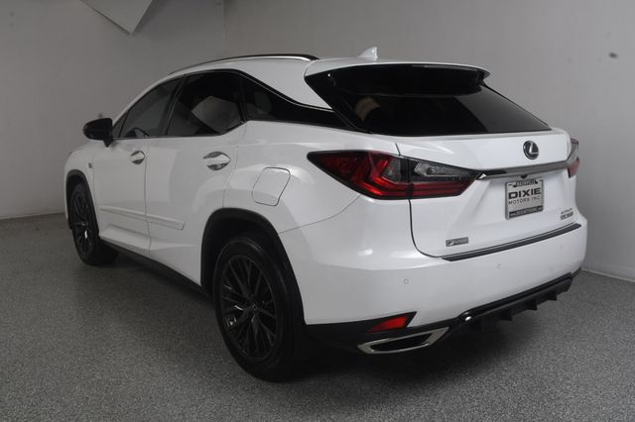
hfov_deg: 57.2
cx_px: 318
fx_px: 582
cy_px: 211
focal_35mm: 33
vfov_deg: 39.9
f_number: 13
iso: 100
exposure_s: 1/160
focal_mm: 22
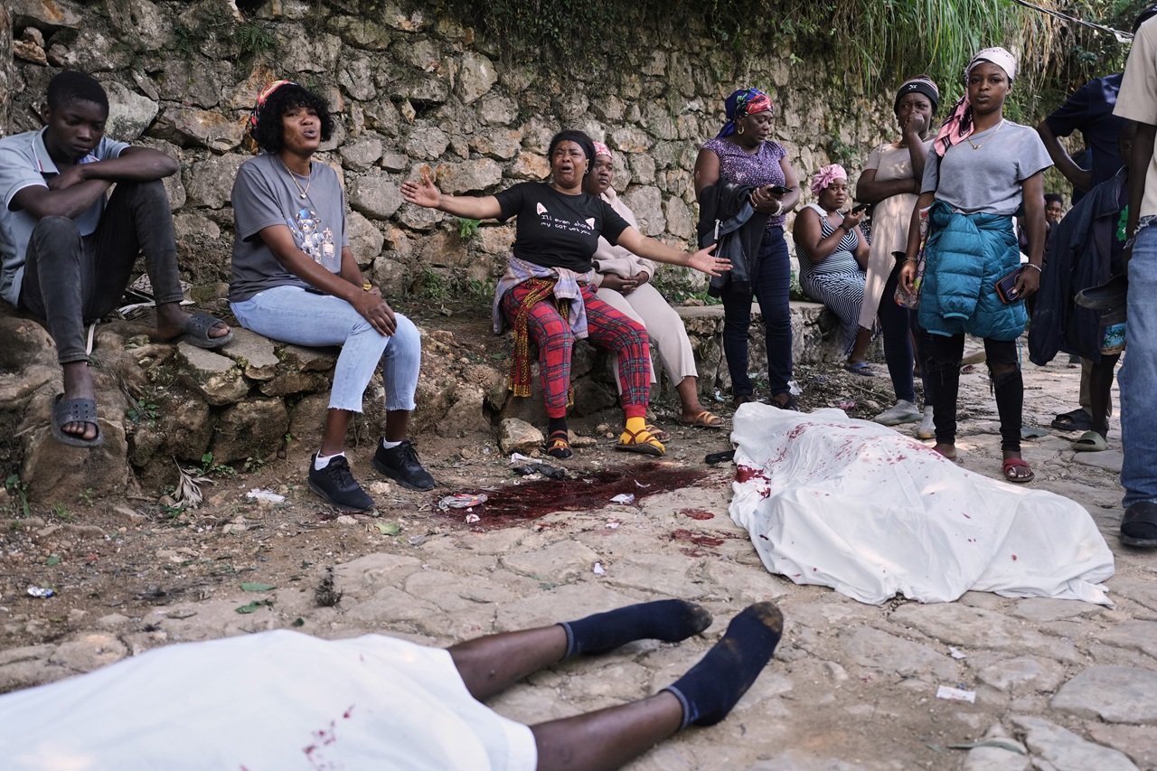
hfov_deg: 63.7
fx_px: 932
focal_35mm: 29
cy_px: 386
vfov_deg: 45.0
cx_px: 578
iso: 500
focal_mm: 29
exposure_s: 1/320
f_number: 2.8
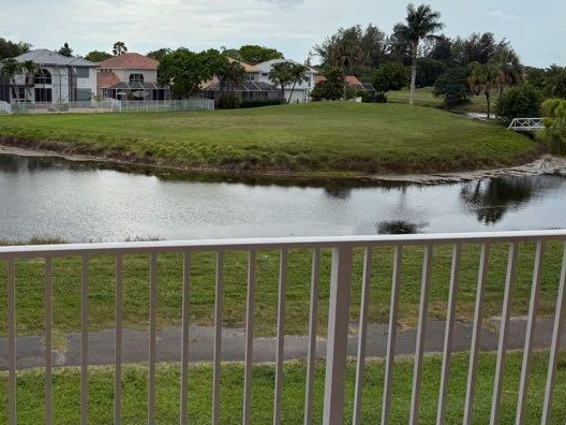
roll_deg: -0.4
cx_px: 168
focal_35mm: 38
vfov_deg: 37.6
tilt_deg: -9.7
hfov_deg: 47.8
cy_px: 179
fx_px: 621
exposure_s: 1/4405
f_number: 1.78
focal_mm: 6.76
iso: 80
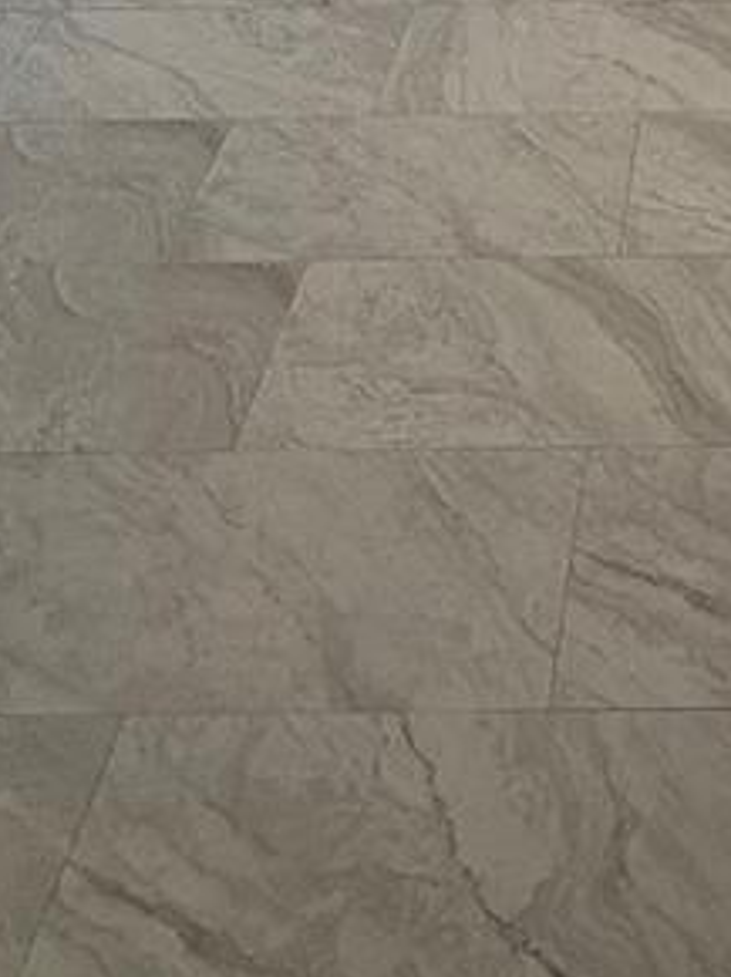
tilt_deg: -14.9
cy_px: -465
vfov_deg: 25.5
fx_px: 1635
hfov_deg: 23.8
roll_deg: +2.0
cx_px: 771
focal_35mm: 58
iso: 100
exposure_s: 1/120
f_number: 2.2
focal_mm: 2.22
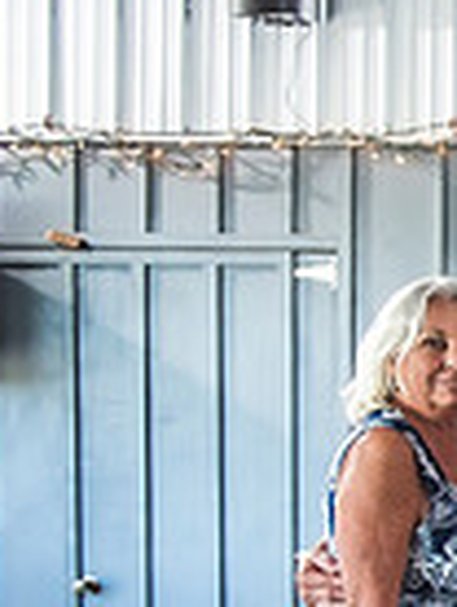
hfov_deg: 10.5
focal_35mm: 113
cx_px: 1244
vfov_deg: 17.2
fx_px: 1983
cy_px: 508
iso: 400
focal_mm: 28
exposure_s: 1/125
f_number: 2.8
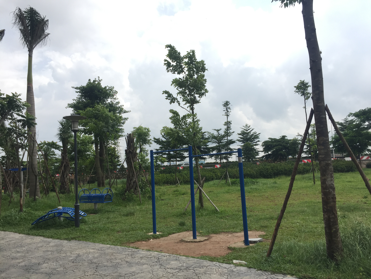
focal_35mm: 29
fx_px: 311
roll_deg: +1.0
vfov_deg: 48.2
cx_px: 186
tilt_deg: +2.1
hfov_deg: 61.7
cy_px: 140
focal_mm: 4.15
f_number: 2.2
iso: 32
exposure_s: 1/1883
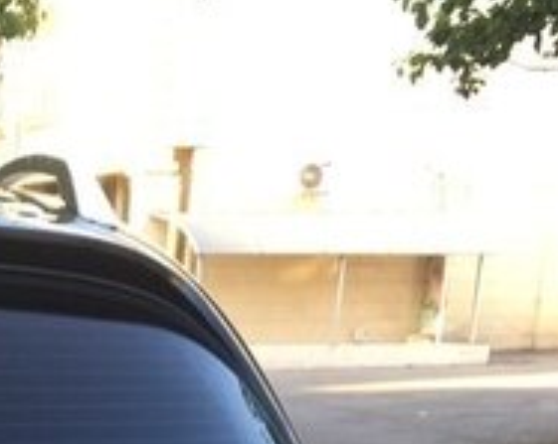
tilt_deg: -15.9
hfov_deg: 17.2
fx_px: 1649
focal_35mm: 100
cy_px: 732
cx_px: -298
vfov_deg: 14.0
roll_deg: +0.6
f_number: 2.2
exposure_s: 1/50
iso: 25
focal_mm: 4.15
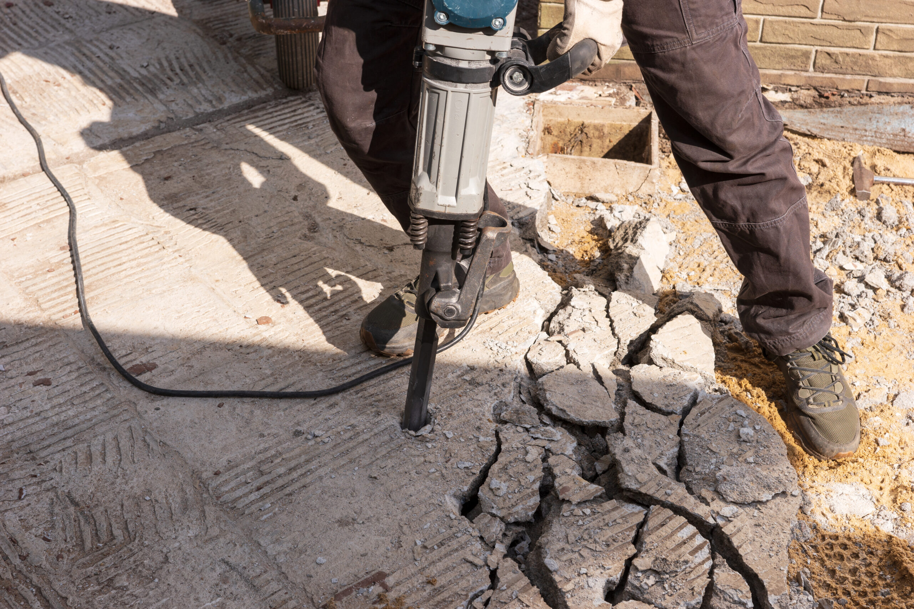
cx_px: 457
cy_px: 304
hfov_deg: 36.2
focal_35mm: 55
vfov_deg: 24.6
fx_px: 1396
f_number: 8
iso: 100
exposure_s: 1/250
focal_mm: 55
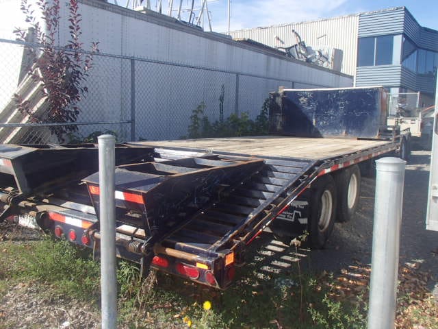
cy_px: 164
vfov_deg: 46.8
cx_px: 219
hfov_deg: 60.0
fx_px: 380
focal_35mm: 30
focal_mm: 5.4
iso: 100
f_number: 4.1
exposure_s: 1/500
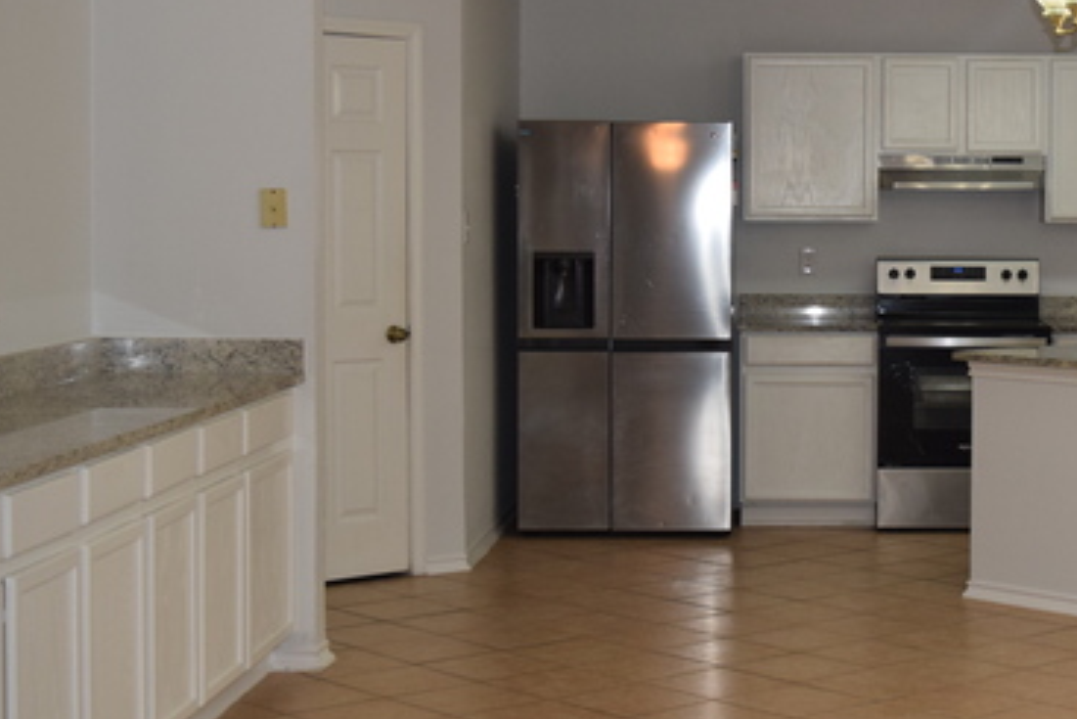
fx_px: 2271
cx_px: 898
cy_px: 307
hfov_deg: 26.1
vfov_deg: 18.0
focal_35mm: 76
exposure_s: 1/125
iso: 560
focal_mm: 29
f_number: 5.6
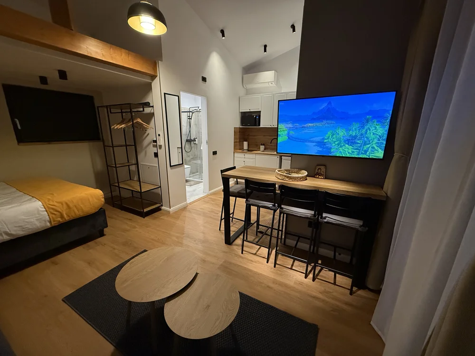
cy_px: 178
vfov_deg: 85.7
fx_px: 192
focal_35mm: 14
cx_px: 238
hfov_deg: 102.1
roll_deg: -0.4
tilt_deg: -13.5
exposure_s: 1/60
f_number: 2.2
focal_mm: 2.22
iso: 640
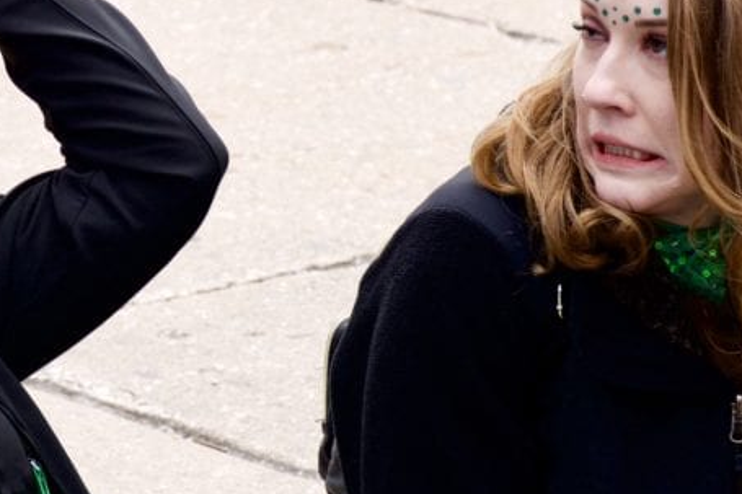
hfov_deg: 7.6
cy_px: 156
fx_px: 5563
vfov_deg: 5.1
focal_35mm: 270
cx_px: 171
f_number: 8
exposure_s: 1/320
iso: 200
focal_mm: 80
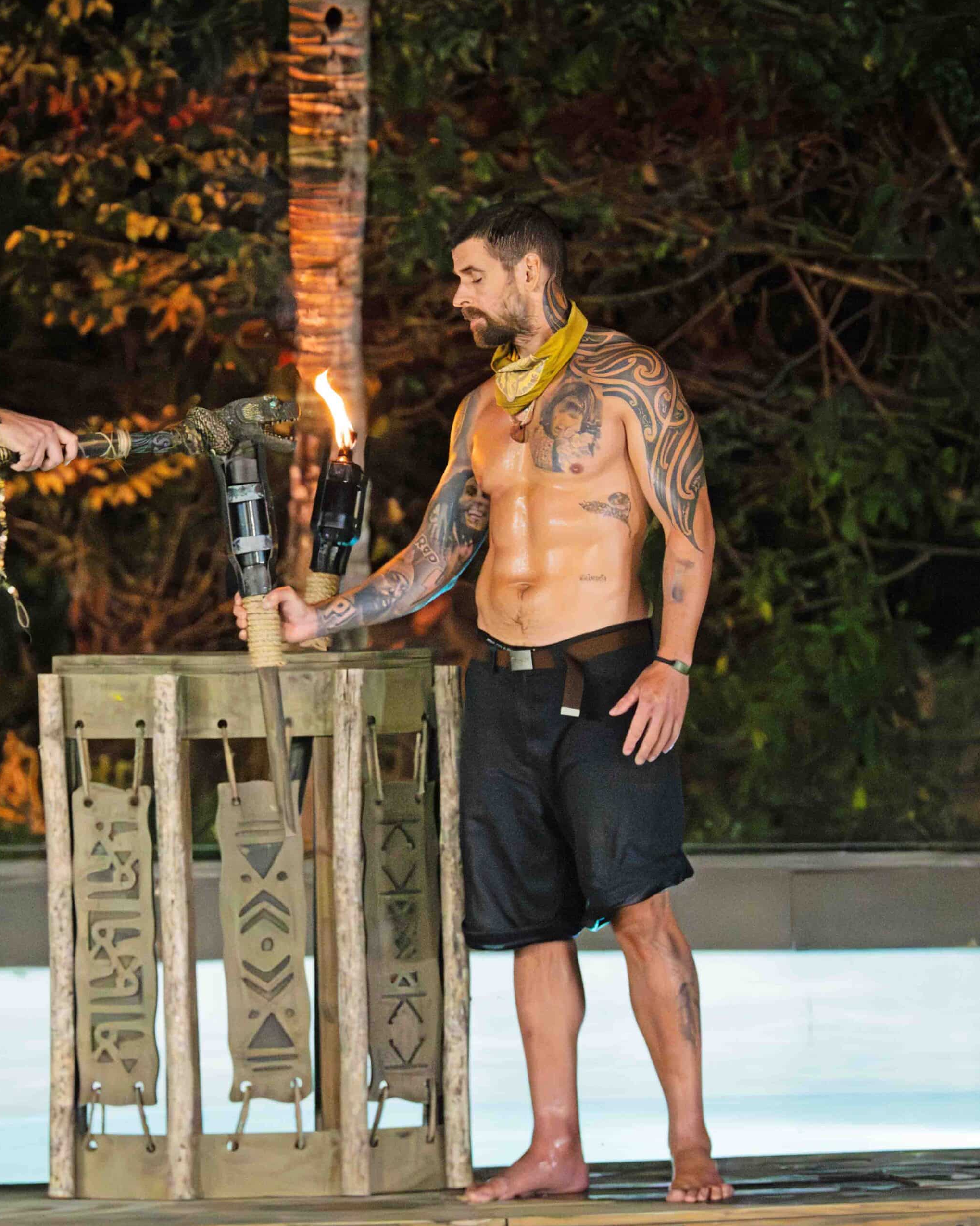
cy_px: 611
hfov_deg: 6.7
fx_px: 8412
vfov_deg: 8.3
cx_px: 290
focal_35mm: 232
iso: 32000
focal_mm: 164
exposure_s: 1/1250
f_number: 5.6
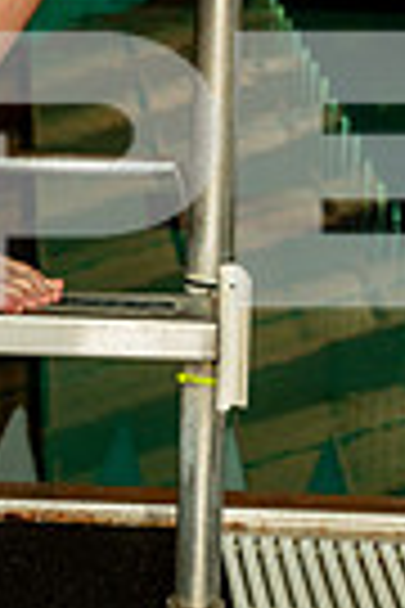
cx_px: -122
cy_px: -144
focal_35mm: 173
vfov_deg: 11.6
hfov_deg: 7.8
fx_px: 2919
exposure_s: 1/200
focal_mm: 52
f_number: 7.1
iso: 800
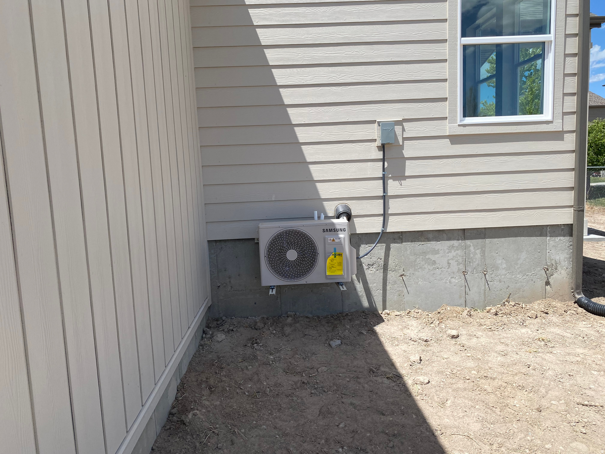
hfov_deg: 67.3
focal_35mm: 26
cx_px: 302
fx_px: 454
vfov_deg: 53.1
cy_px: 227
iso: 32
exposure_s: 1/3040
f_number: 1.8
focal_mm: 4.25
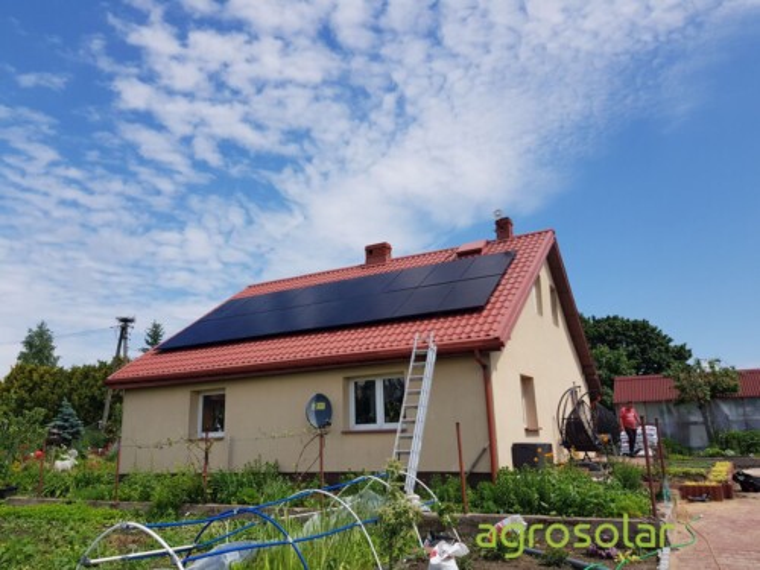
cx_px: 380
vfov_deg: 53.1
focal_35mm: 26
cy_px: 285
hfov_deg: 67.3
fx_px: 571
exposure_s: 1/2656
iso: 40
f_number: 1.7
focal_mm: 4.3
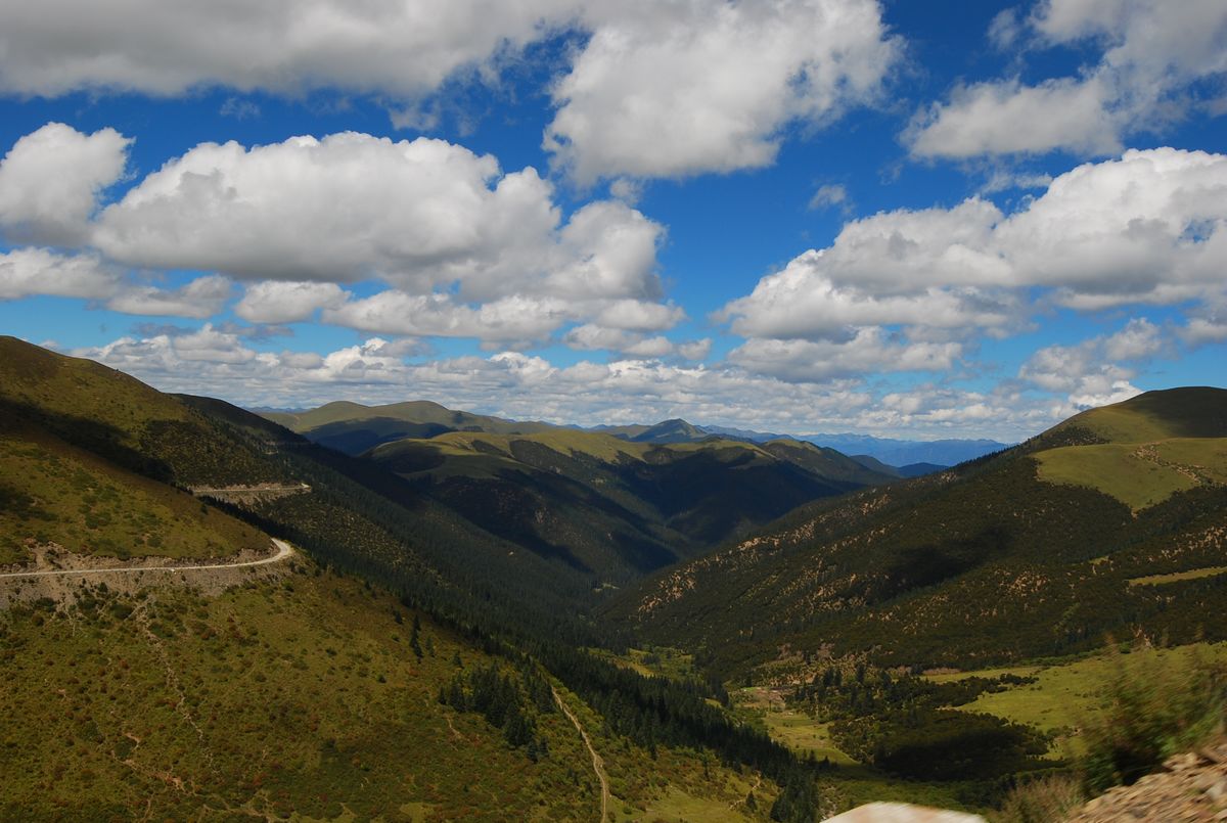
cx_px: 614
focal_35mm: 36
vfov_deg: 37.0
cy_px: 412
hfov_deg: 53.0
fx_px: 1229
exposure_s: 1/160
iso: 100
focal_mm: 24
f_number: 13
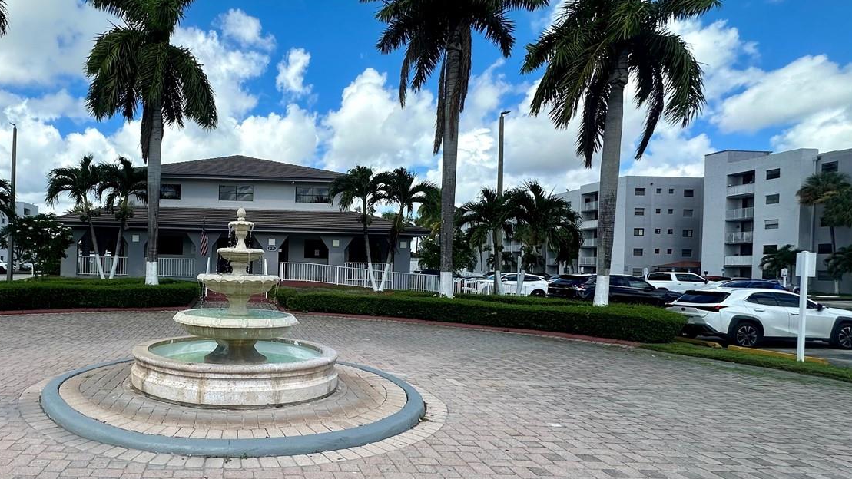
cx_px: 247
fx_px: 497
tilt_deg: +0.1
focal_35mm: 22
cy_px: 270
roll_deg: -1.2
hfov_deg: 77.0
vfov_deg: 51.4
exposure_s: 1/1916
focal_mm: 2.22
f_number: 2.2
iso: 50
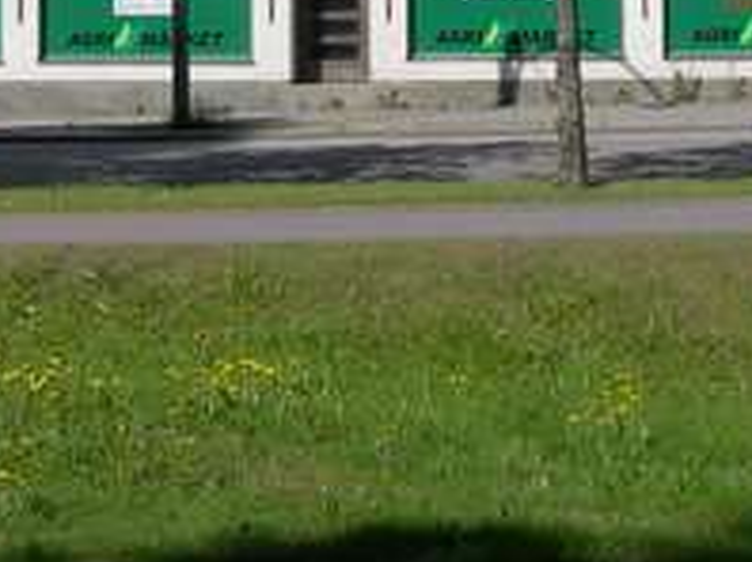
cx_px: 315
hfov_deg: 16.0
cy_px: -304
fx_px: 2669
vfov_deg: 11.5
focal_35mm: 123
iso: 50
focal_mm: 7.8
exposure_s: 1/694
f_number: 4.8
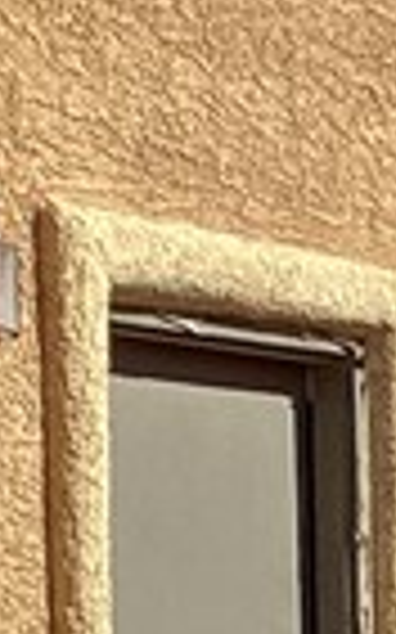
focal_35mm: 238
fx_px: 4114
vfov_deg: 8.4
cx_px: 1053
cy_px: 1219
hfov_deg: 5.3
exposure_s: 1/1274
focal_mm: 3.3
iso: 25
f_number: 2.4
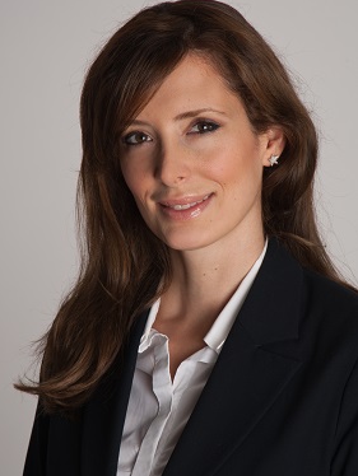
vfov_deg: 15.0
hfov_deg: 11.3
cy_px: 226
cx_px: 179
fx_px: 1804
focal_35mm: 131
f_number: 10
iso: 200
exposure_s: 1/60
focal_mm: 120
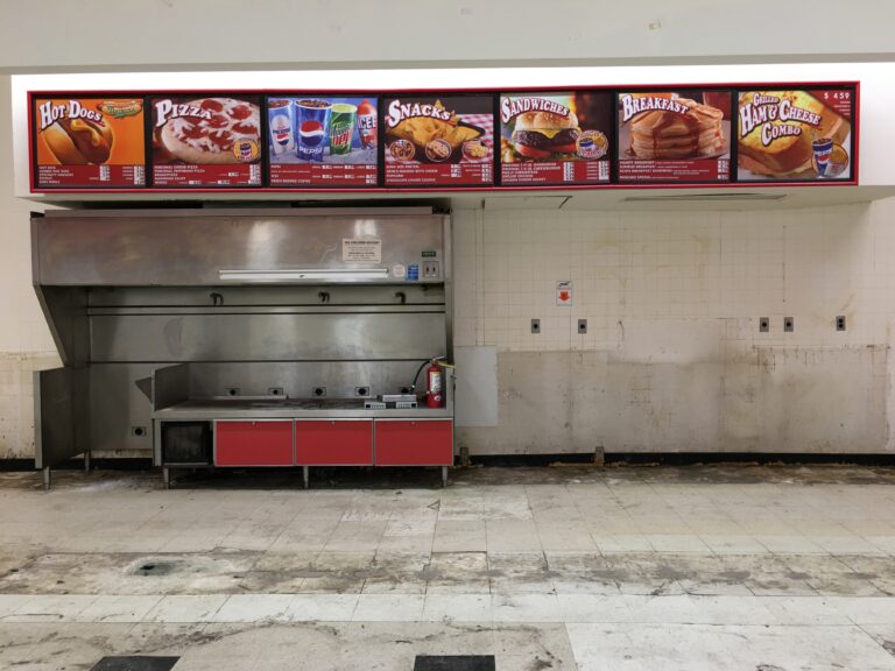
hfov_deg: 61.7
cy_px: 336
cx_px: 448
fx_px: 750
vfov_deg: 48.2
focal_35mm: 29
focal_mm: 4.15
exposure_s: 1/15
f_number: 2.2
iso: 32
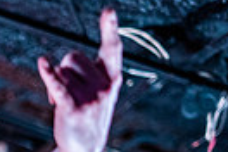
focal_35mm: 219
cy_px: 281
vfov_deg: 6.1
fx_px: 1387
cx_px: -212
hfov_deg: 8.9
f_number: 2
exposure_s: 1/250
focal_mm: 50
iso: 2000
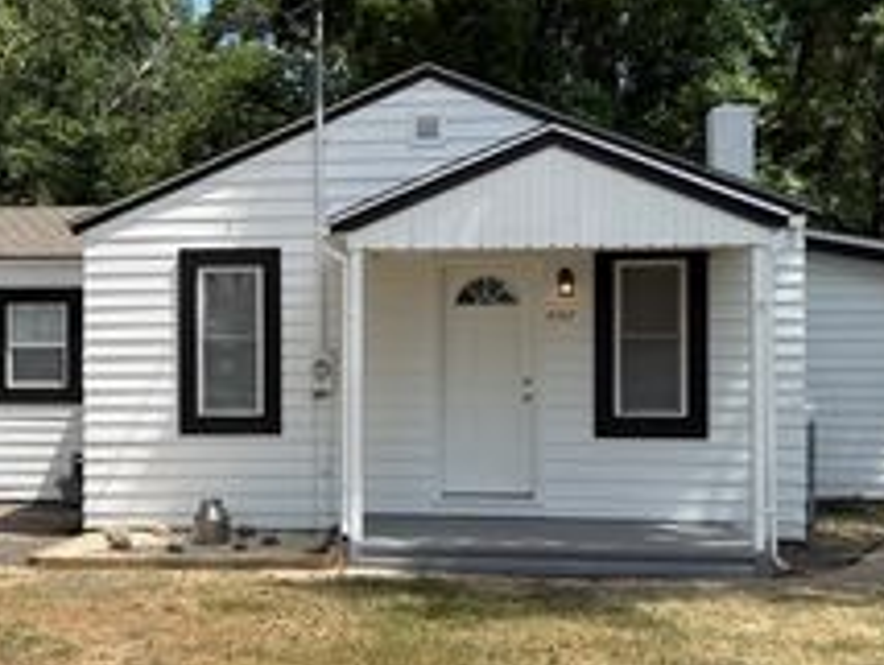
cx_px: 256
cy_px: 357
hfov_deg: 33.8
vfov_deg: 26.1
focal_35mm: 56
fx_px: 1432
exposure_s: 1/3279
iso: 80
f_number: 1.78
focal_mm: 6.76
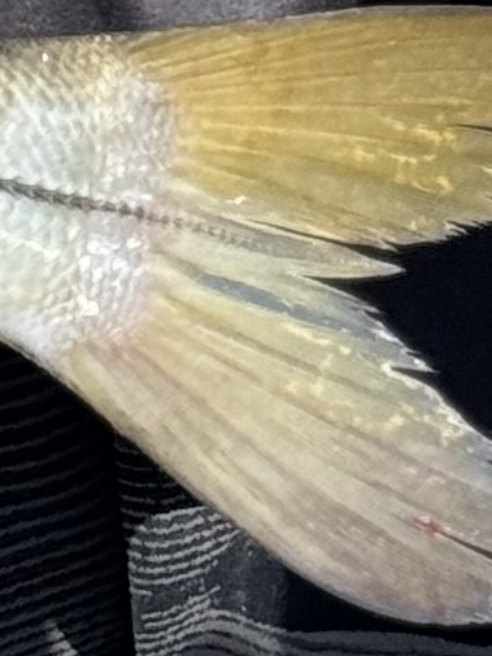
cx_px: -823
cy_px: -781
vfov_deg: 5.1
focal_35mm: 383
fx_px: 7255
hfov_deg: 3.8
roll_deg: +0.8
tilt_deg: -3.7
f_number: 1.78
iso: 100
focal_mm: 6.76
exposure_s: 1/2494
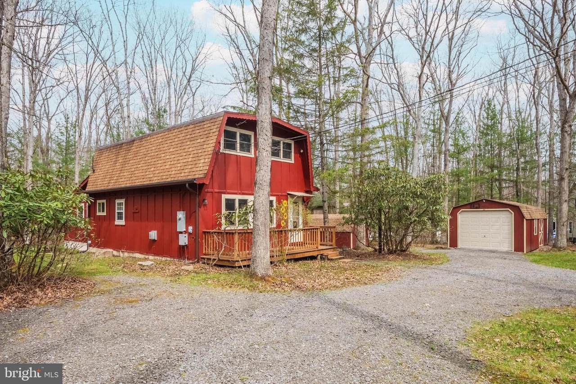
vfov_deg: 57.2
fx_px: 352
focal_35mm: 22
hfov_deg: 78.6
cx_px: 288
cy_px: 192
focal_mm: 15
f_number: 10
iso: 400
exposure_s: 1/400
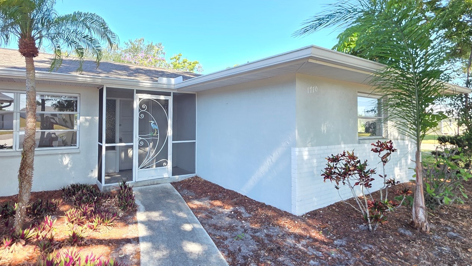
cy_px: 116
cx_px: 191
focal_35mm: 18
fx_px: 225
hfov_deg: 91.6
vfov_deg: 60.8
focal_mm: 2.2
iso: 32
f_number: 1.9
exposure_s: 1/120
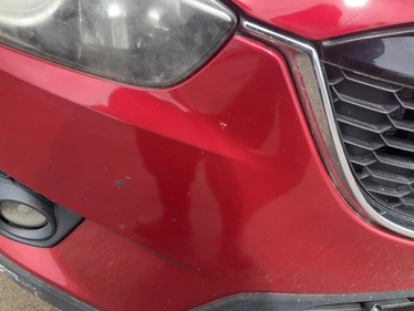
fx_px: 371
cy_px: 152
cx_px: 211
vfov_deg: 45.5
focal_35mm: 31
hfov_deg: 58.3
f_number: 1.8
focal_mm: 3
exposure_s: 1/325
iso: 25
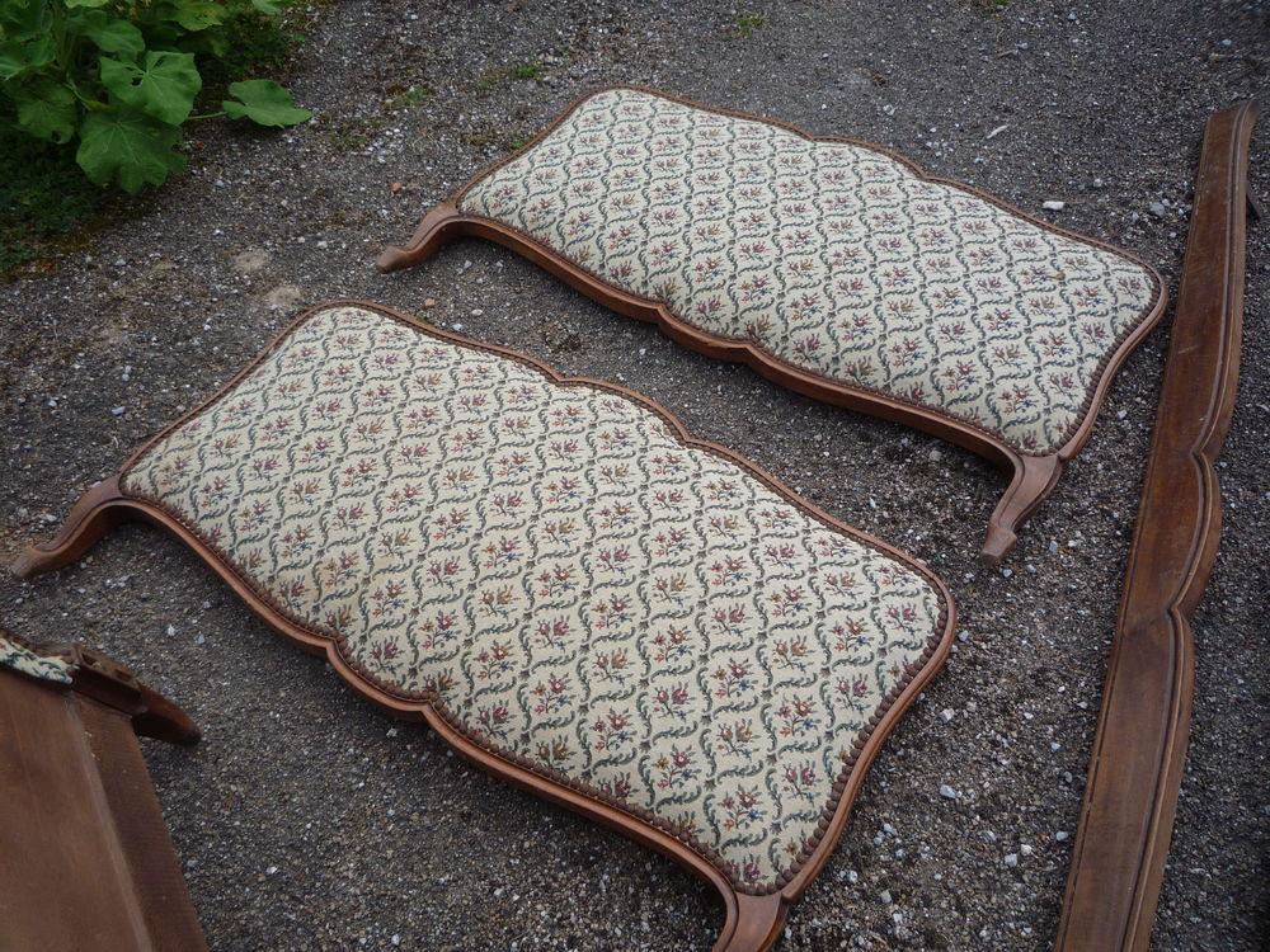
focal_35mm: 30
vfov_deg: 46.8
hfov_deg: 60.0
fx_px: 1101
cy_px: 476
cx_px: 635
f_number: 4
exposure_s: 1/200
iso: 100
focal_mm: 5.2
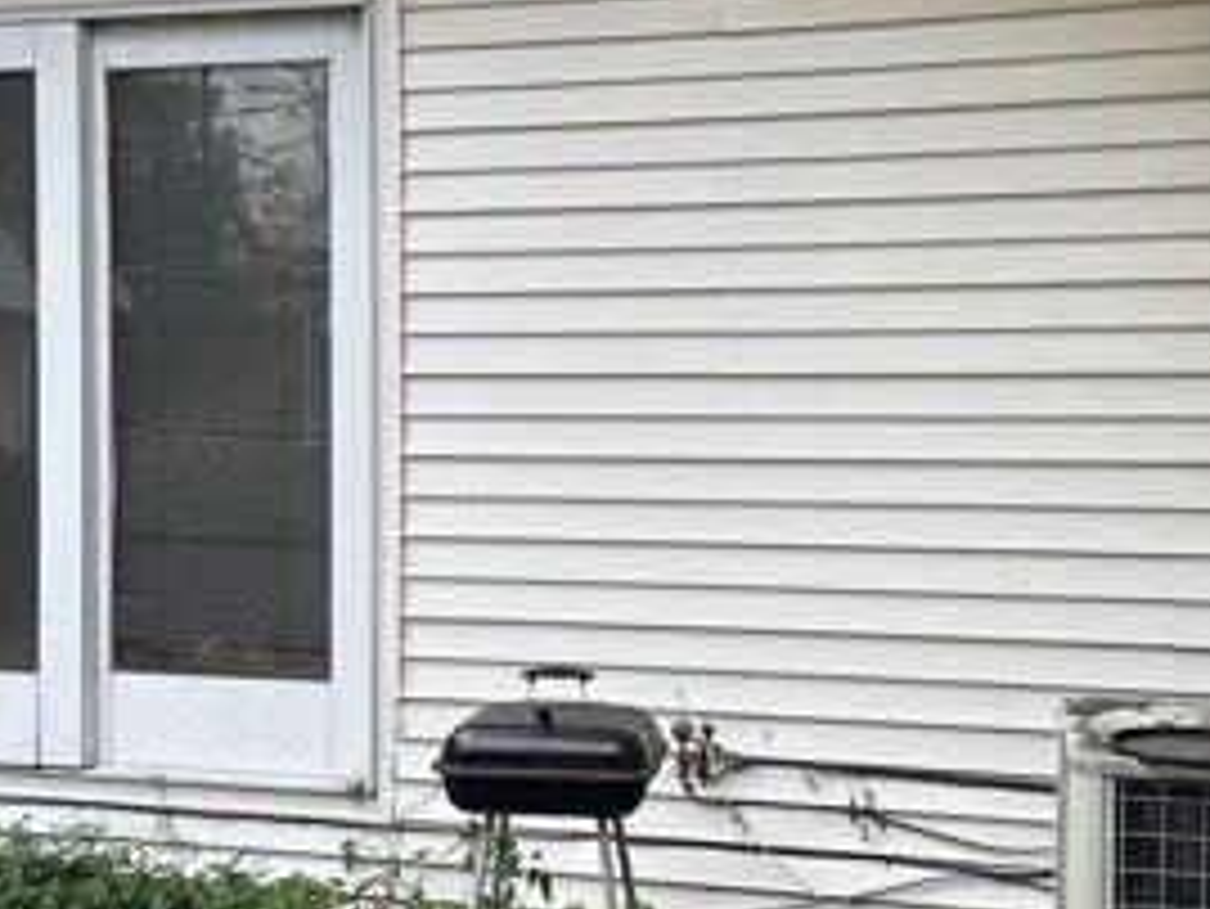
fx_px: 1993
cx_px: 706
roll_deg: -0.9
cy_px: 410
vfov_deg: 25.7
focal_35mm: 57
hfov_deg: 33.7
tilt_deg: -0.8
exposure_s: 1/224
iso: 64
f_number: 1.78
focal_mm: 6.86
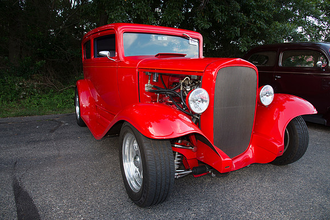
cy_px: 110
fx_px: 220
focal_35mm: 24
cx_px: 165
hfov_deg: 73.7
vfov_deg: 53.2
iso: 400
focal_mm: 24
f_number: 11
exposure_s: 1/13
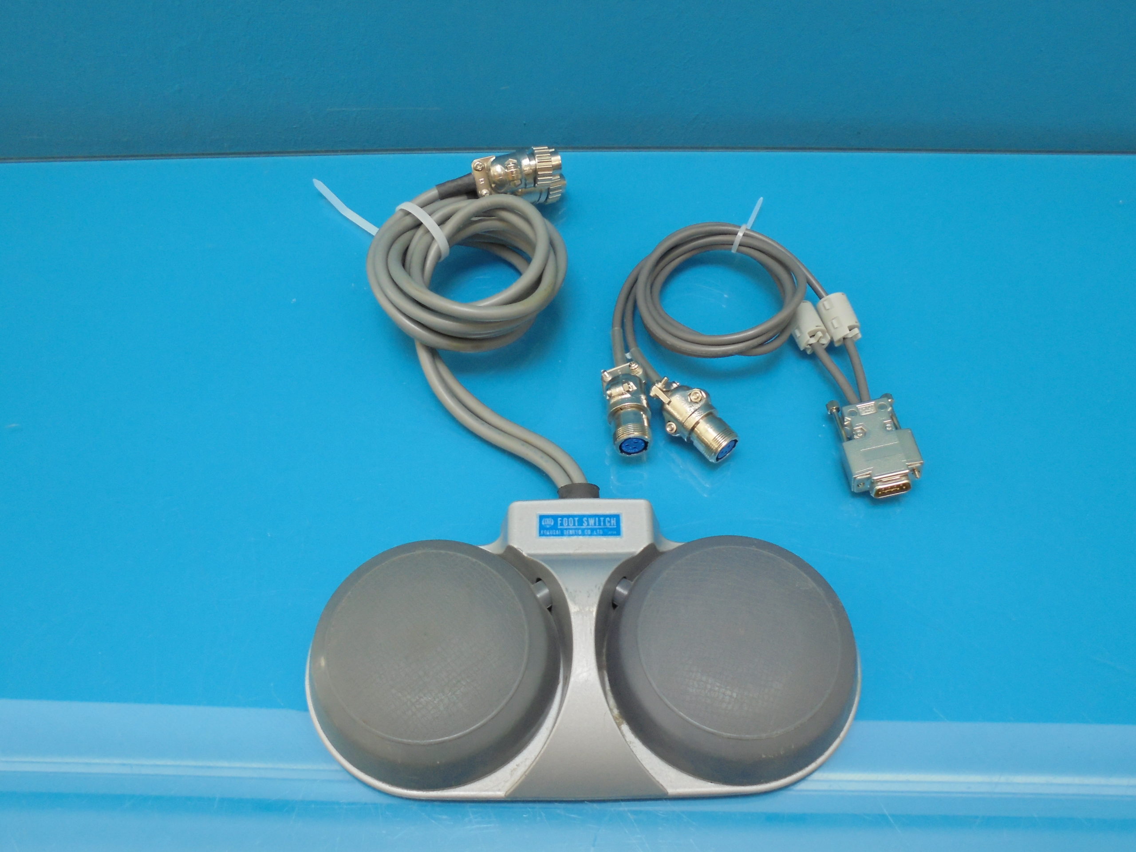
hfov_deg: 61.7
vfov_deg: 48.2
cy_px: 426
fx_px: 952
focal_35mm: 29
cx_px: 568
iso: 200
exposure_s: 1/30
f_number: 3.7
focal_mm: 5.3
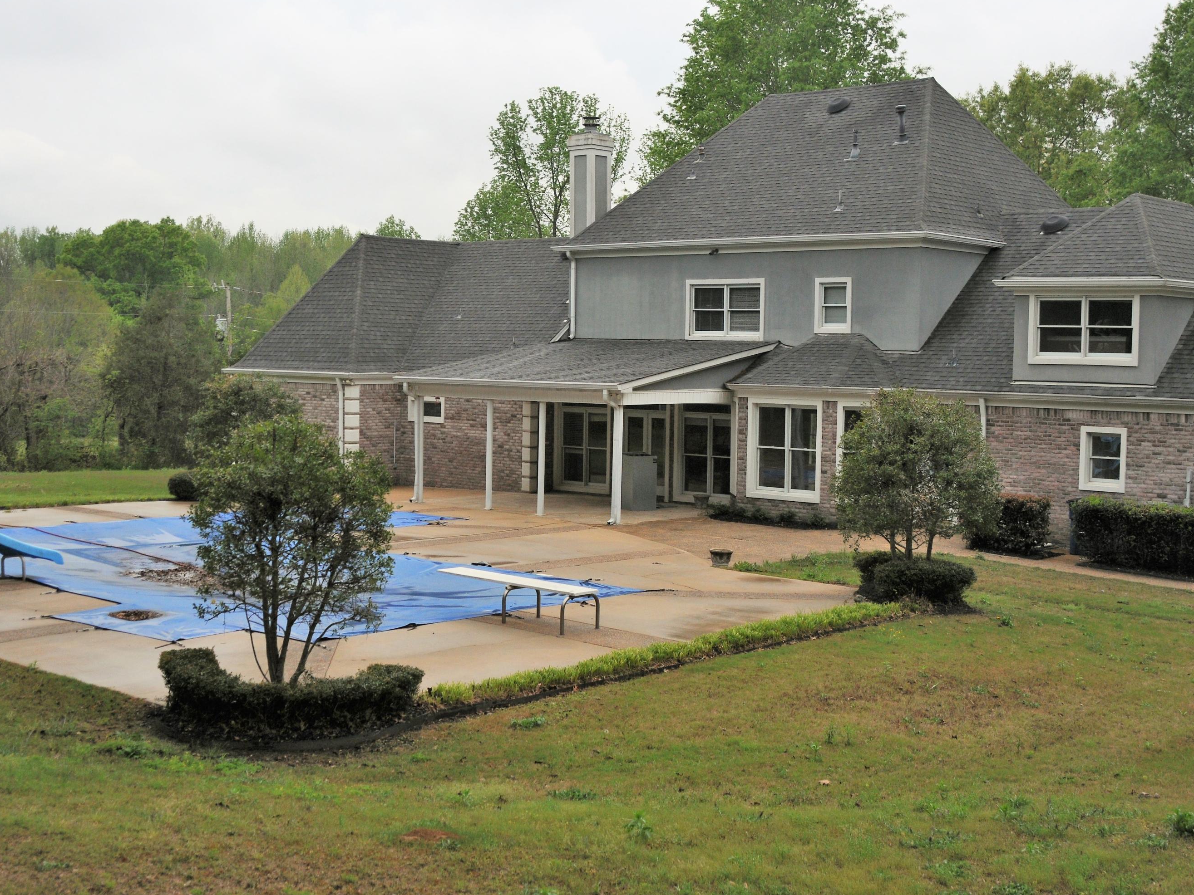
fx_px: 1587
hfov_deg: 41.2
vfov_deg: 31.5
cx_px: 555
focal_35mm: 46
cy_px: 446
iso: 400
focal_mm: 28
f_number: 4.5
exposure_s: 1/2500
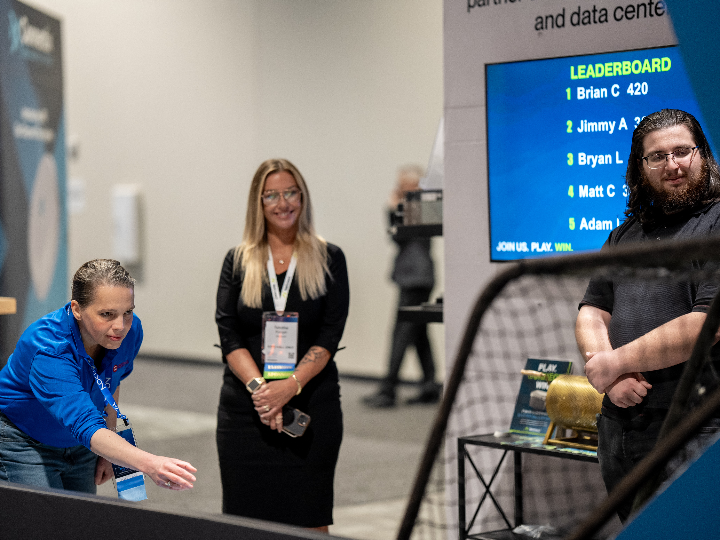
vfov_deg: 15.9
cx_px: 345
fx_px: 1934
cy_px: 272
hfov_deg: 21.1
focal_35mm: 93
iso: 1250
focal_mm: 85
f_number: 1.4
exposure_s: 1/320
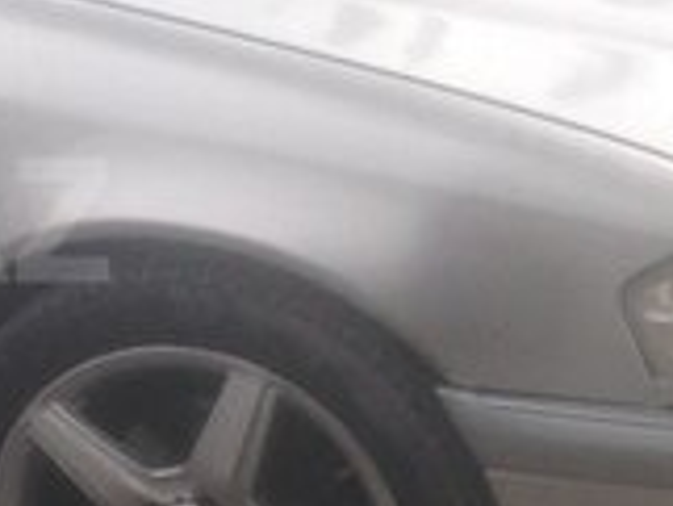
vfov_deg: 11.0
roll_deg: +3.2
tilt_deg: -16.3
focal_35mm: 135
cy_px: 220
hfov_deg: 13.8
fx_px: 2627
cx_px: -318
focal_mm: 4.12
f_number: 2.4
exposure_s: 1/653
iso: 50
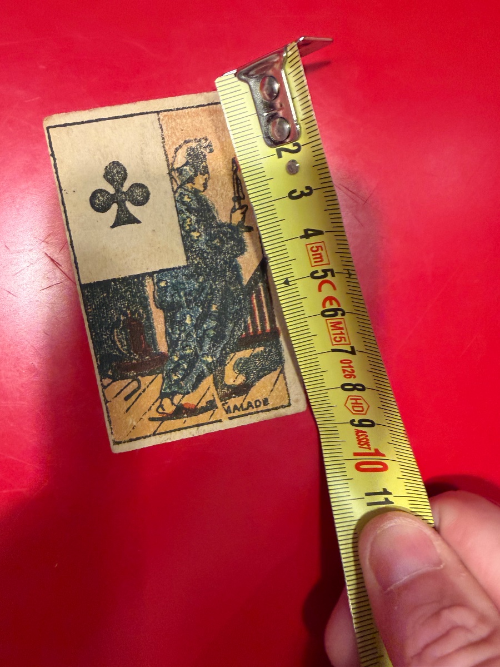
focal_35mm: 26
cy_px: 334
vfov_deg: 67.3
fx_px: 501
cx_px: 250
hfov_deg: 53.1
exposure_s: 1/50
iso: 500
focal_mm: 2.22
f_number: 2.2
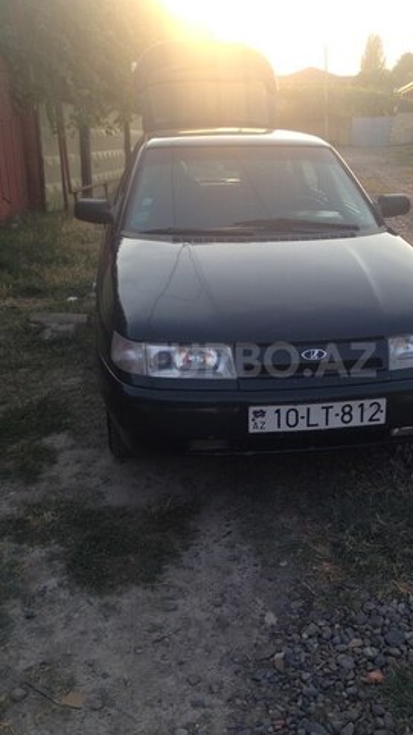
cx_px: 259
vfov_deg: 54.0
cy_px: 360
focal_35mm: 37
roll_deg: -1.2
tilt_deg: -14.2
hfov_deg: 31.8
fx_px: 721
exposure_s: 1/288
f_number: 2.4
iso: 50
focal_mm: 4.12
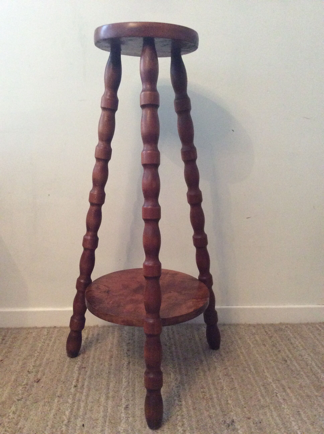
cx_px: 162
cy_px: 217
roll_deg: -0.5
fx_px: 400
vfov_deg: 56.9
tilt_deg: -13.0
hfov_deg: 44.1
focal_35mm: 32
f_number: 2.4
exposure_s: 1/20
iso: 250
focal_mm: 3.3
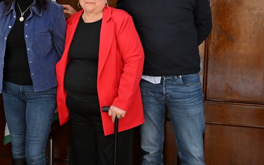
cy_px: 27
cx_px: 51
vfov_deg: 19.2
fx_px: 482
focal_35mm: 67
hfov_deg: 29.9
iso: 6400
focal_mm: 38
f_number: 4.5
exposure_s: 1/320
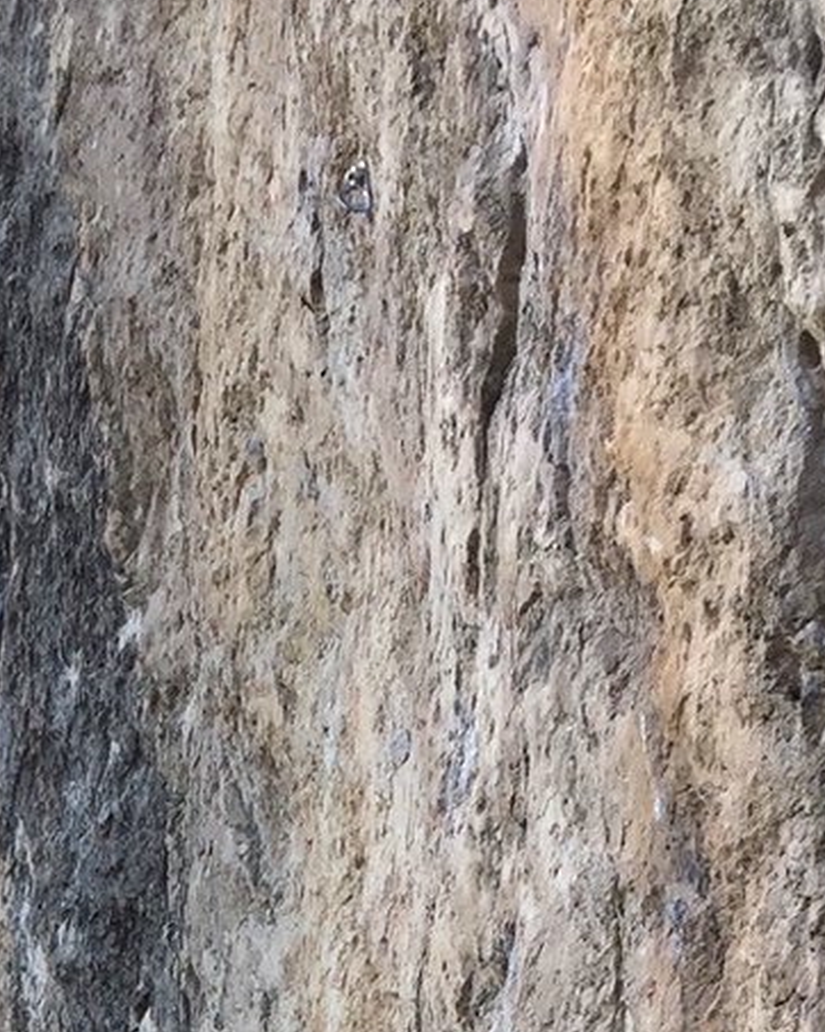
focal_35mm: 100
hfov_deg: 15.1
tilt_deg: +10.5
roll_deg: +1.4
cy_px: 1604
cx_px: -39
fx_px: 3054
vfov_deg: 17.1
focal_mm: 4.15
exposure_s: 1/176
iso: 32
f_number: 2.2
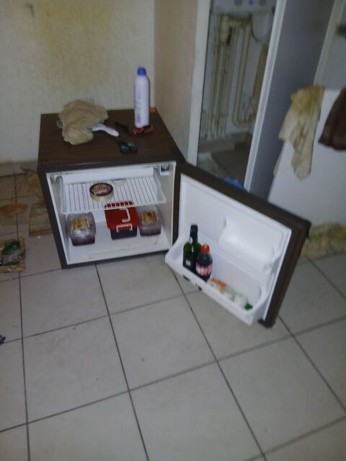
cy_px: 230
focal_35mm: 26
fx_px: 347
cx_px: 173
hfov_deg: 53.1
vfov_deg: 67.3
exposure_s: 1/25
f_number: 1.8
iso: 320
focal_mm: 3.98
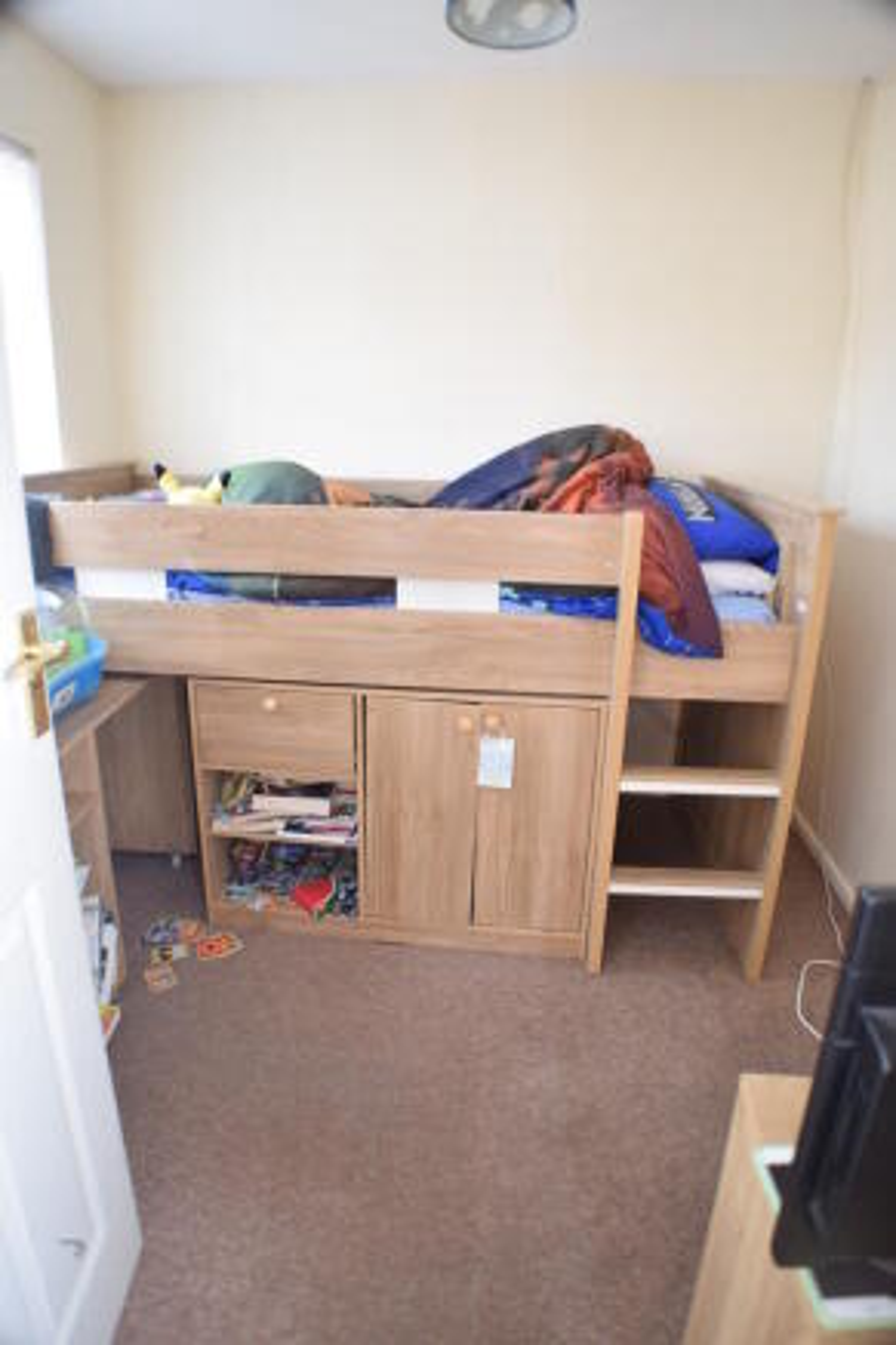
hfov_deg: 47.9
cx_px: 448
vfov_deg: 67.4
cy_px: 672
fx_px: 1009
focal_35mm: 27
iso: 640
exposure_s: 1/60
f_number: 4
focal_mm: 18
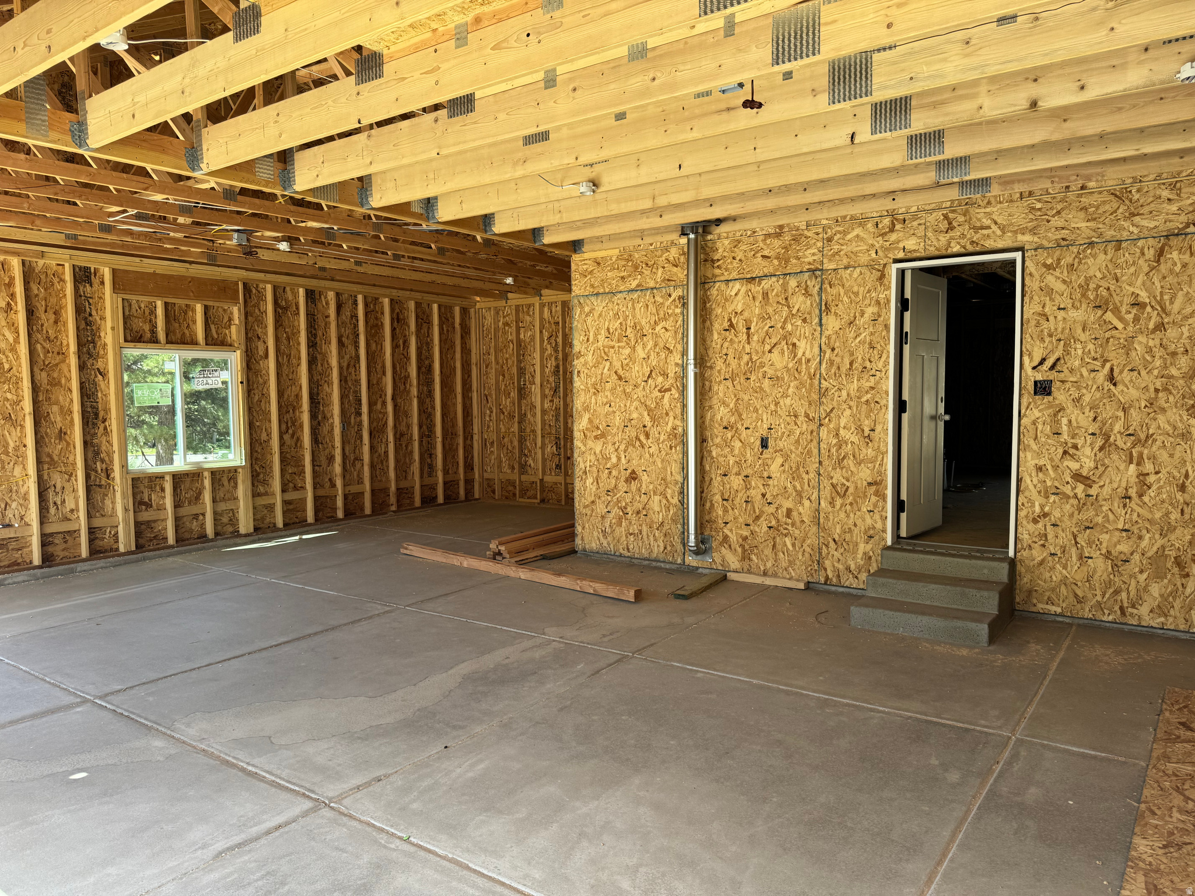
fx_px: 829
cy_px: 448
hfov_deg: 71.6
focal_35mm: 24
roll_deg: +0.7
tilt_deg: -4.5
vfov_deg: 56.8
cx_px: 598
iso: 80
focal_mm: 6.76
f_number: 1.78
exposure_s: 1/409
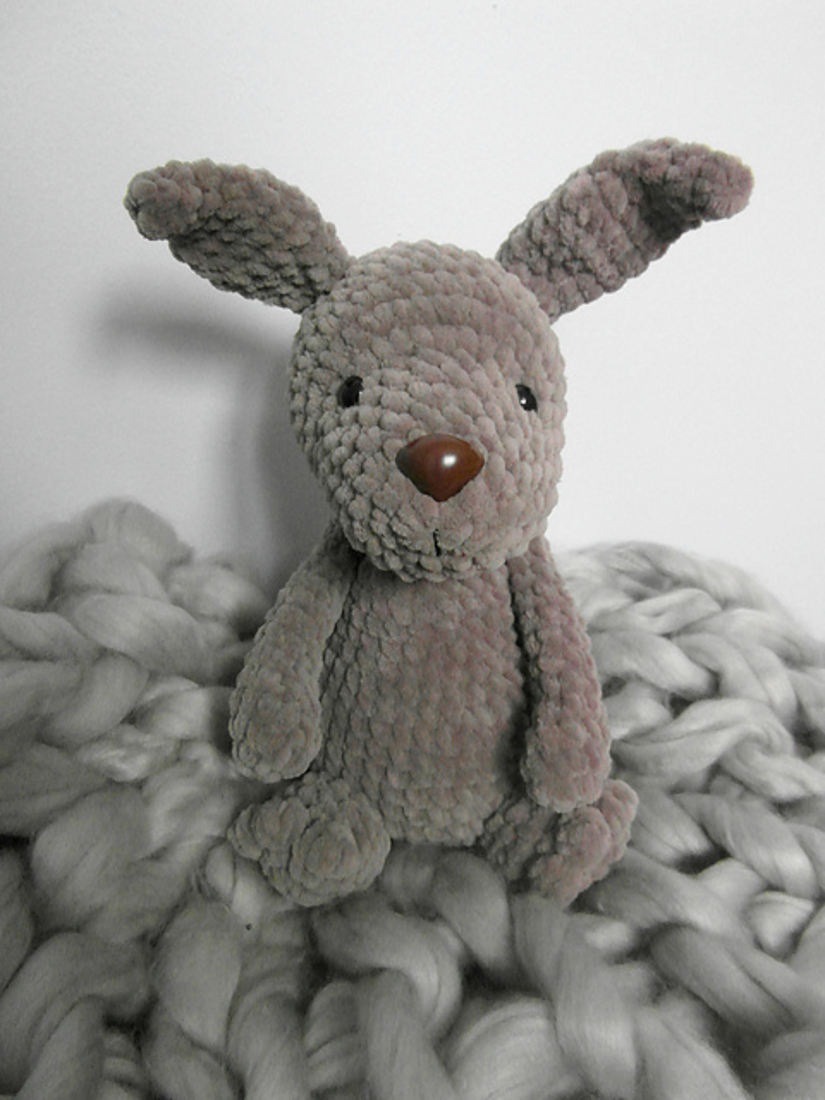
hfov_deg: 56.8
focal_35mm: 24
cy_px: 550
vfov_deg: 71.6
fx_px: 763
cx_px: 412
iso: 640
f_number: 3.2
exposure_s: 1/30
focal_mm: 4
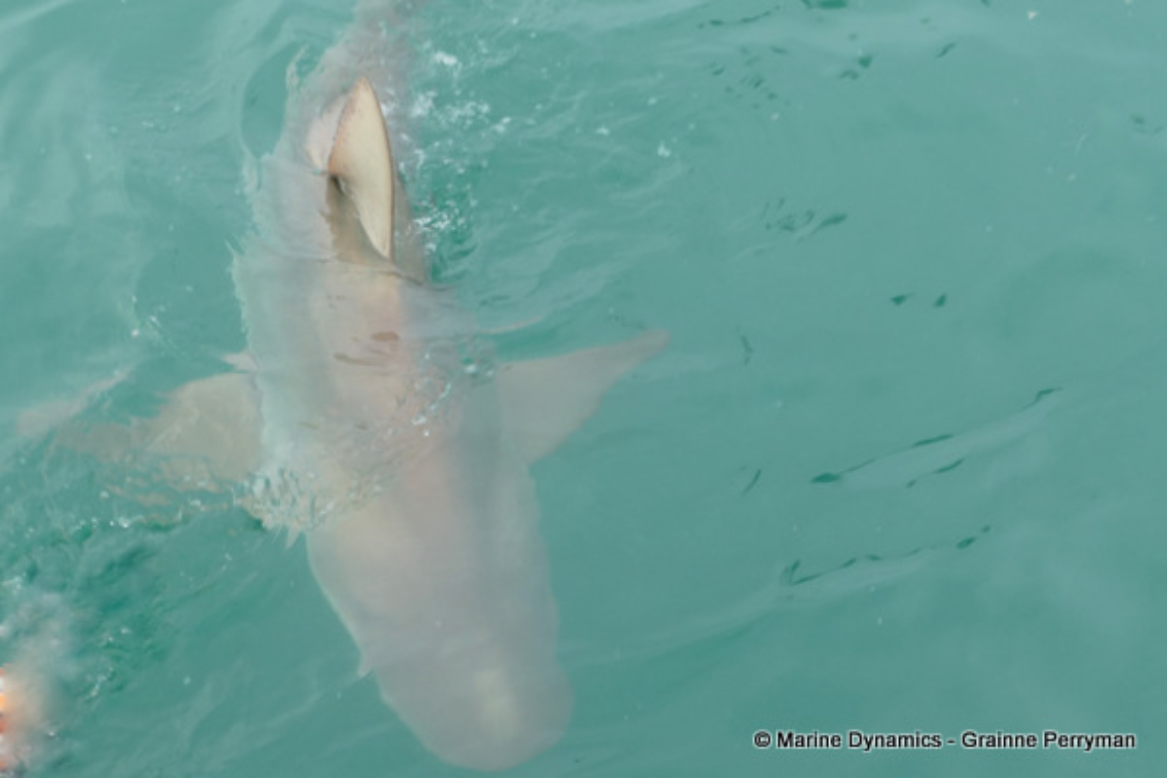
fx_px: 1880
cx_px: 584
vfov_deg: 23.4
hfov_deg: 34.5
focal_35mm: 58
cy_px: 389
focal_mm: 21.01
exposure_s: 1/125
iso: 160
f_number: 3.5
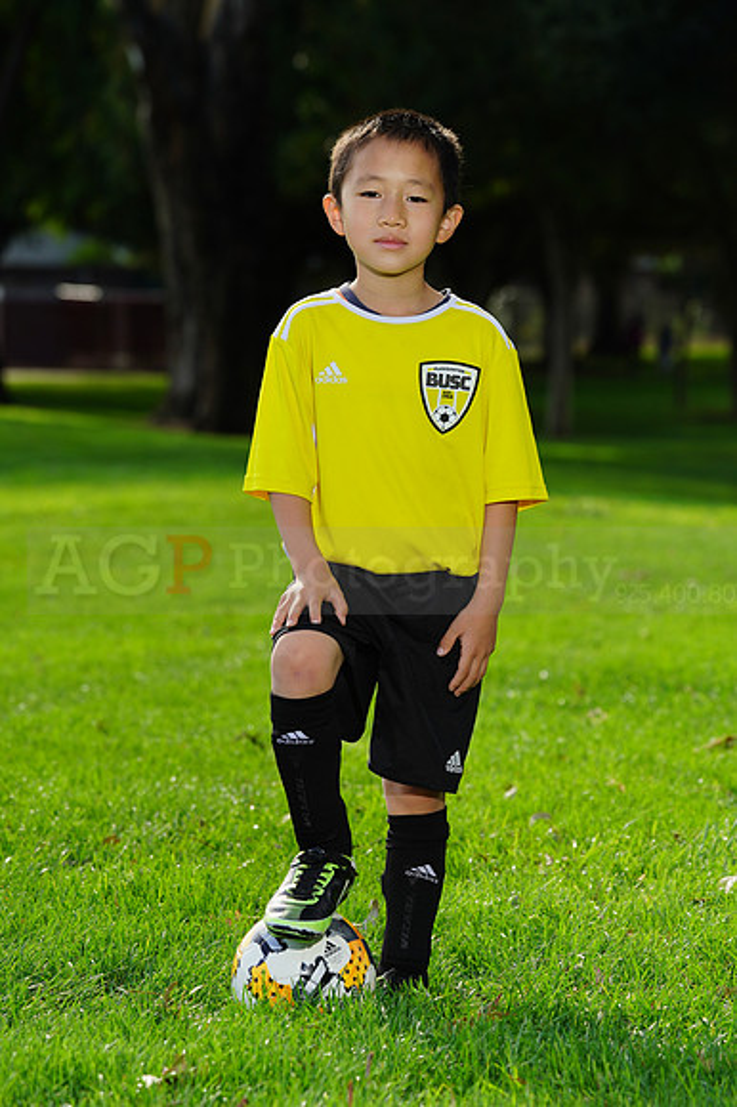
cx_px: 368
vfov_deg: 11.5
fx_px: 5503
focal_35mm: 179
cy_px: 554
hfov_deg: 7.7
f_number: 8
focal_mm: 179
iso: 125
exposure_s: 1/200
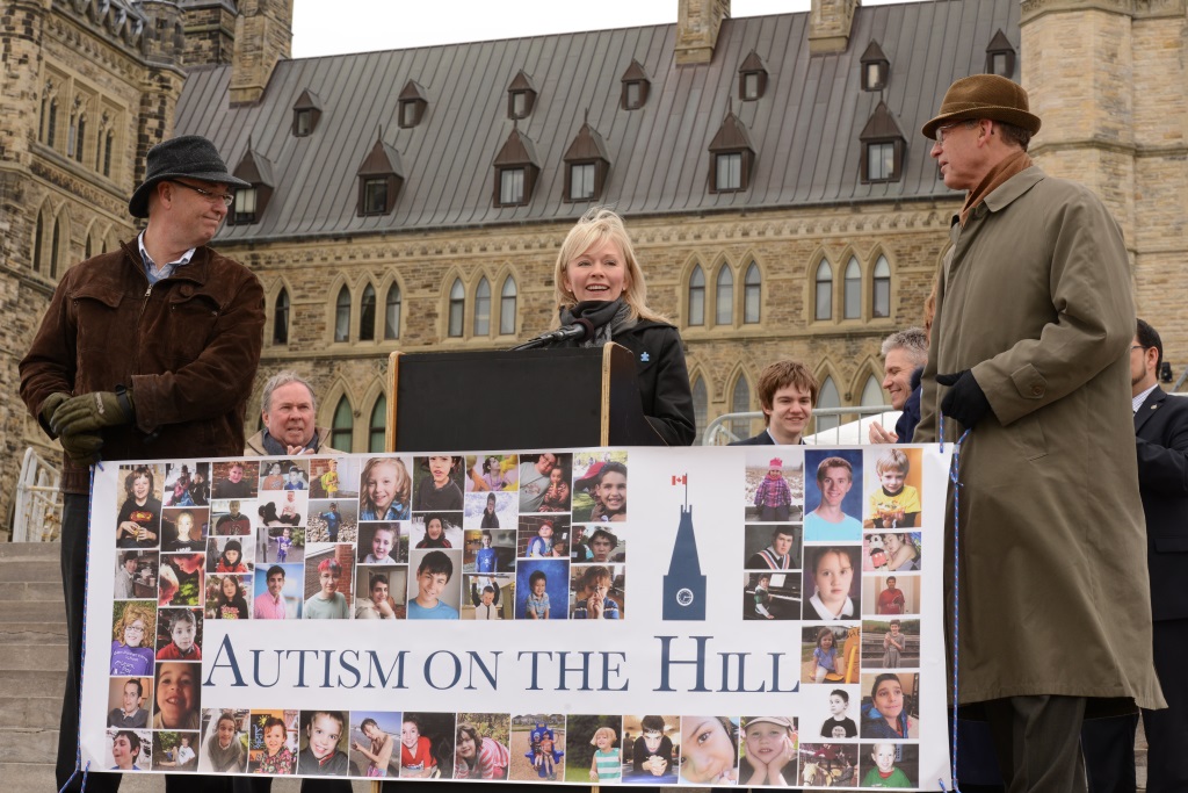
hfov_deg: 28.8
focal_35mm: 70
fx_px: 2310
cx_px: 594
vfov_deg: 19.5
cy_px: 396
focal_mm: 70
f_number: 13
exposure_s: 1/160
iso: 320
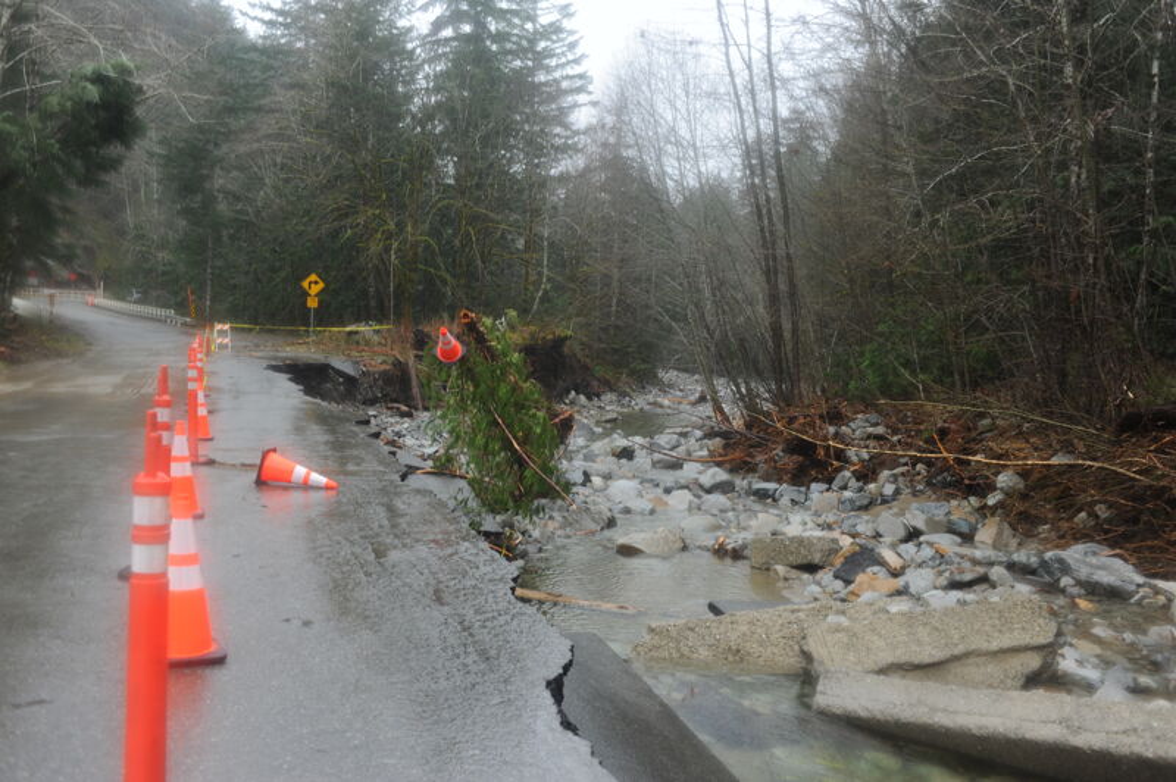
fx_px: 1142
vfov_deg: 37.8
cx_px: 588
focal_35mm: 35
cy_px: 391
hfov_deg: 54.5
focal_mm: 35
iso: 320
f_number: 5.6
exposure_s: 1/40
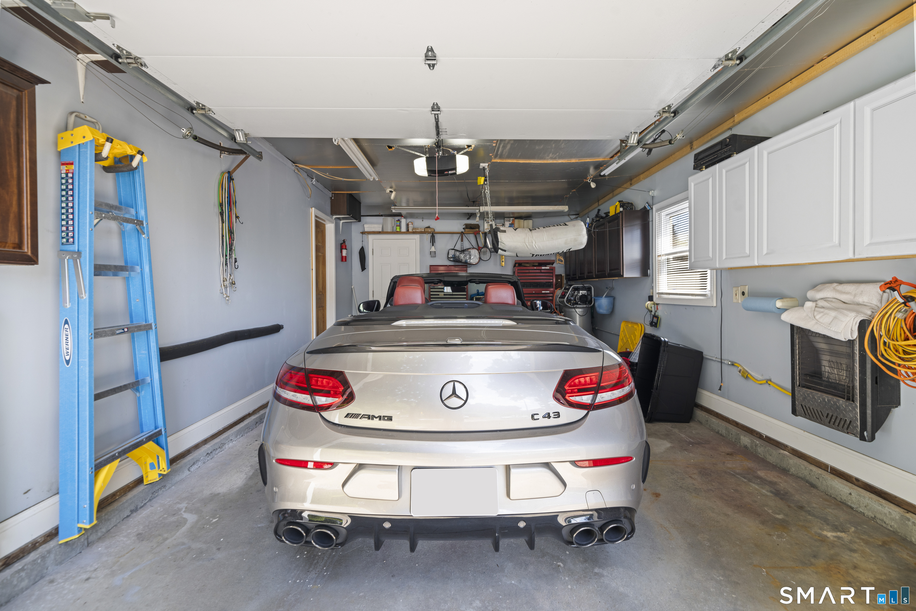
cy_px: 306
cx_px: 458
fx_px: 382
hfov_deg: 100.4
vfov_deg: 77.3
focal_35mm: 15
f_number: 7.1
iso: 320
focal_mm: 15
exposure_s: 1/8
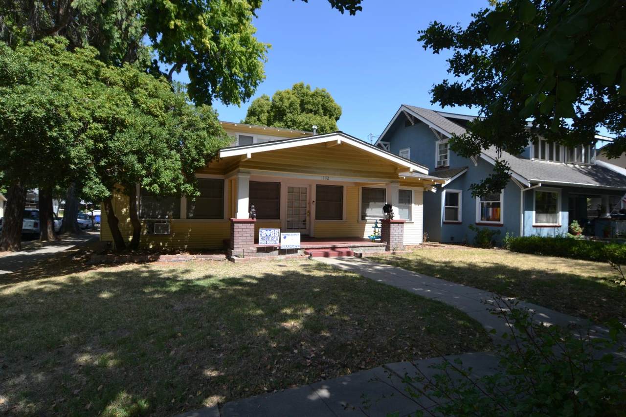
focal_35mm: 18
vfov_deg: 67.4
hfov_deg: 90.0
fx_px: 313
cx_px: 313
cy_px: 208
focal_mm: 12
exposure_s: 1/200
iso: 100
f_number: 7.1
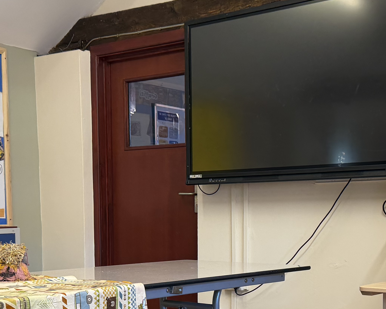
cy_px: 256
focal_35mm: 65
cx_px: 213
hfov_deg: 29.1
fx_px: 743
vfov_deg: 23.1
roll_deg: -0.5
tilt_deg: -3.5
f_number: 1.78
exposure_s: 1/100
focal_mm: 6.76
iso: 200
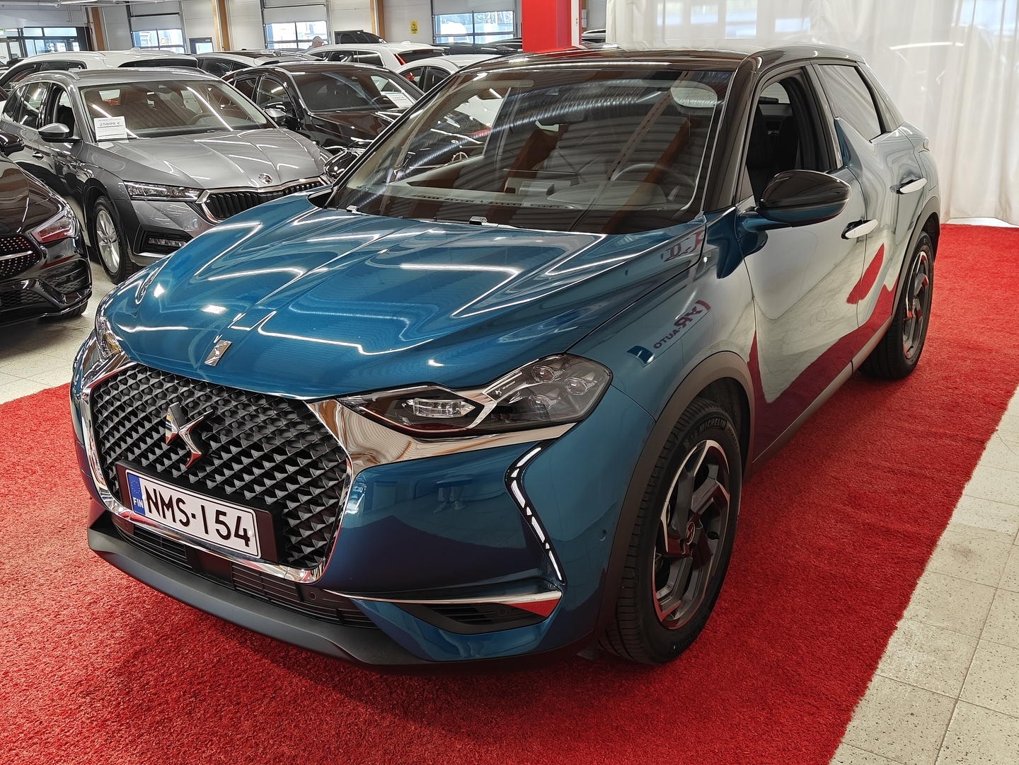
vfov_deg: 42.9
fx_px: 971
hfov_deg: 55.4
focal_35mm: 33
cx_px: 510
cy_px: 382
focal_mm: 5.59
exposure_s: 1/50
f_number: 1.8
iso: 80
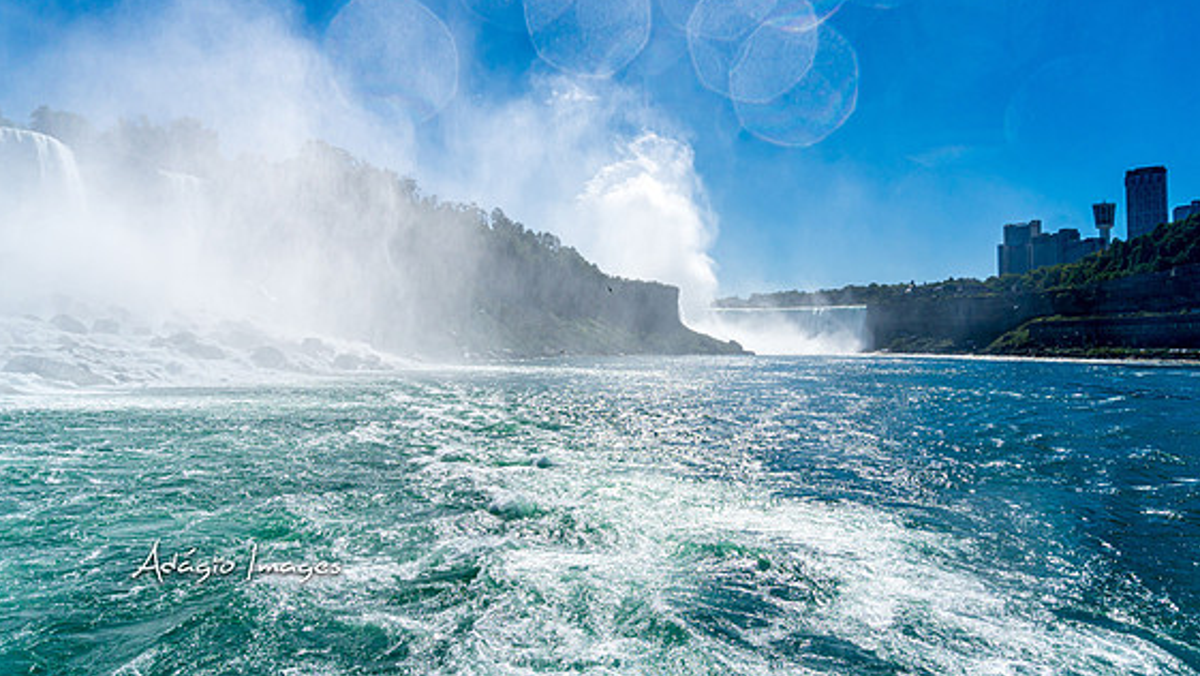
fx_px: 828
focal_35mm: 26
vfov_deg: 44.4
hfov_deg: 71.9
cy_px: 301
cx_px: 614
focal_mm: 16
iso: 100
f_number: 5.6
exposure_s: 1/3200
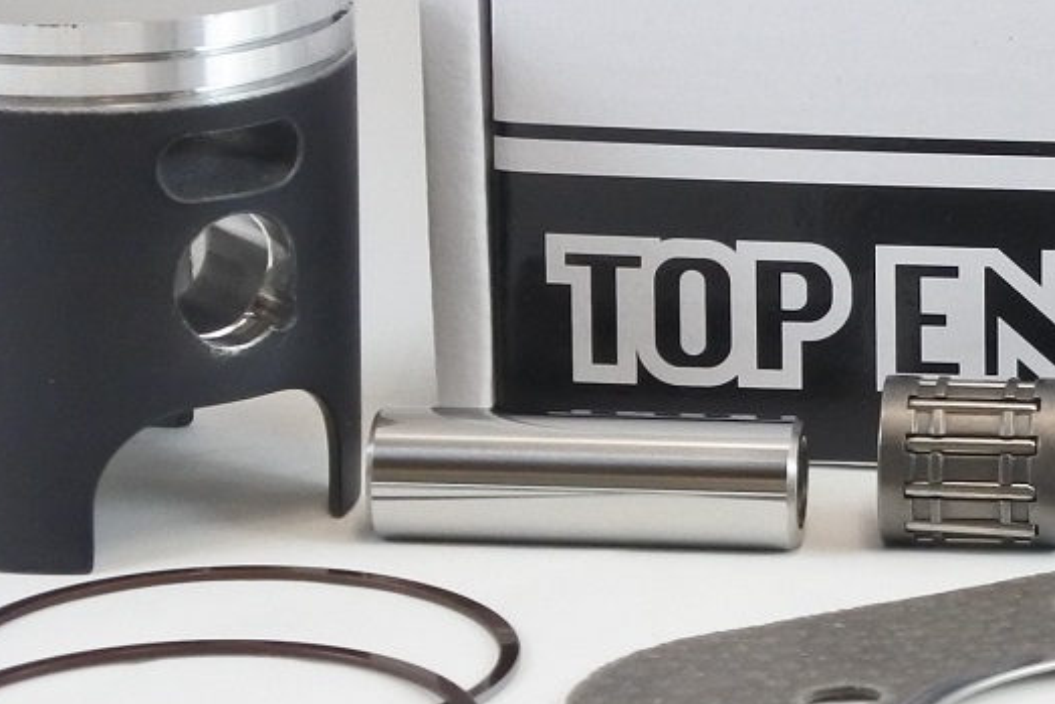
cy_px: 23
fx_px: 5247
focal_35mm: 179
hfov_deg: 11.3
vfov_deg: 7.6
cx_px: 1262
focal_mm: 18.9
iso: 640
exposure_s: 1/125
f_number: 4.5
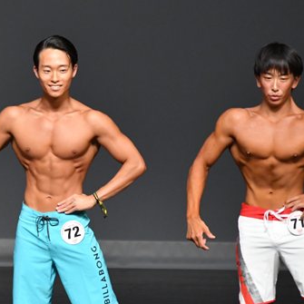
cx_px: 39
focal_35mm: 679
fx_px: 6746
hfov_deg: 2.6
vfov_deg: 2.6
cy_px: 219
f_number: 5.6
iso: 2500
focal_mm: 230
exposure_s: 1/400
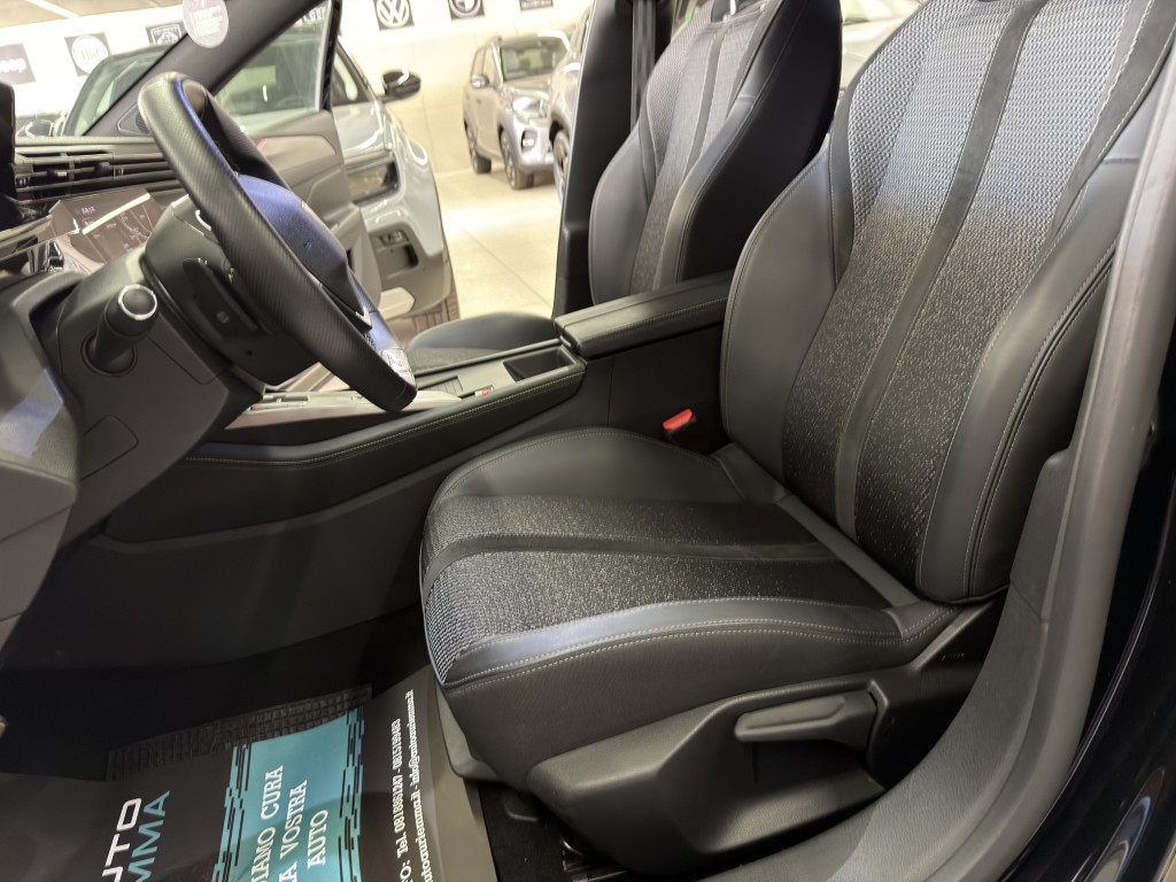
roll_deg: +9.6
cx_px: 588
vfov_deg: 56.8
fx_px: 815
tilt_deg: -23.3
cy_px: 441
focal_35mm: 24
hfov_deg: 71.6
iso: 640
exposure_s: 1/25
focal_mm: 6.76
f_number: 1.78
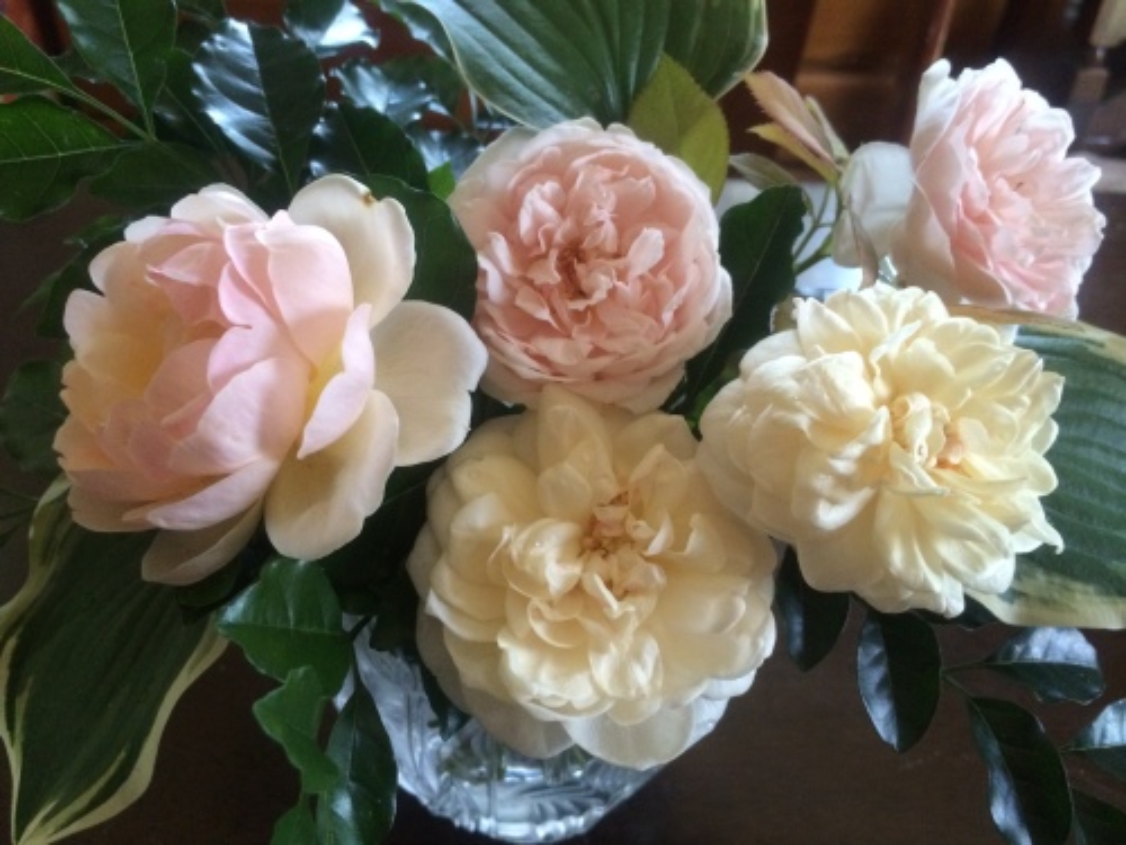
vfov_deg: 46.8
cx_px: 563
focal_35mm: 30
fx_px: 976
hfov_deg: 60.0
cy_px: 422
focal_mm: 4.12
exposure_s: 1/24
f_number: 2.2
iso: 320
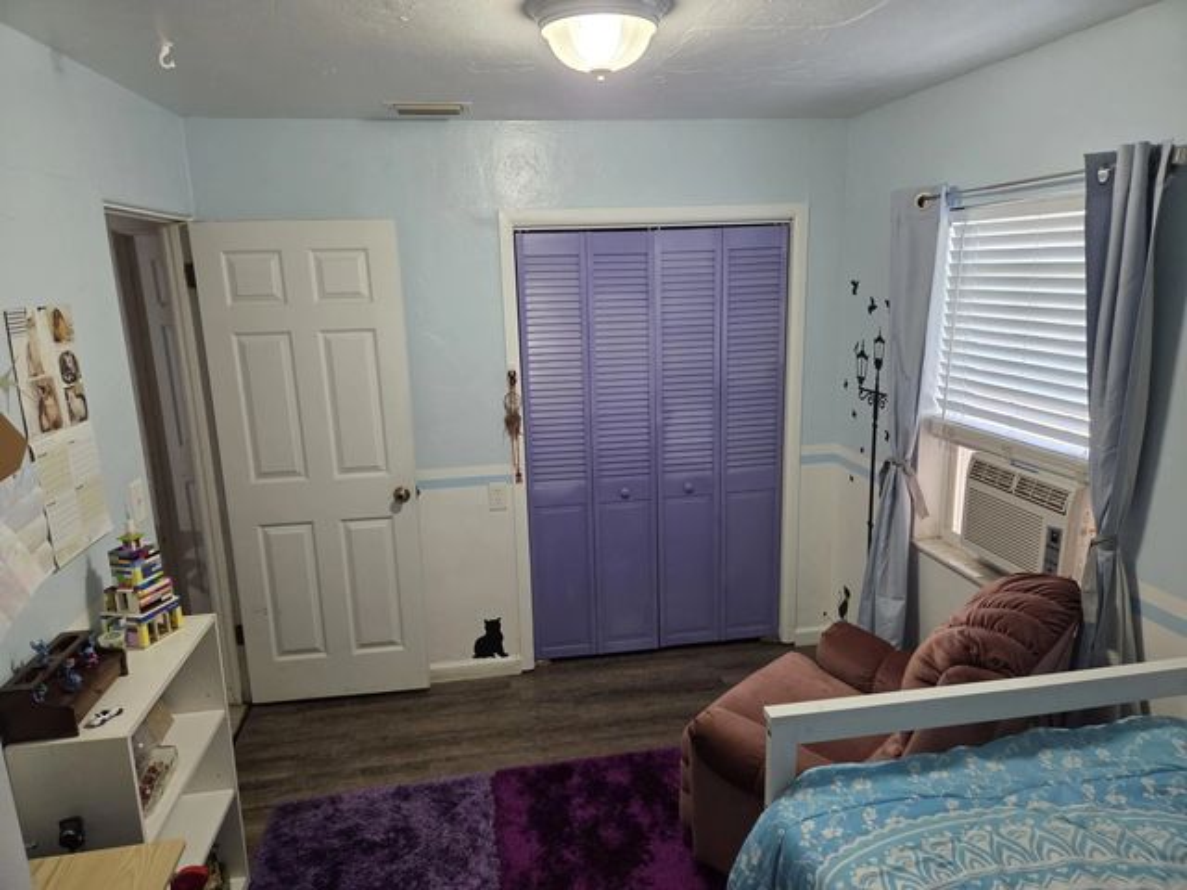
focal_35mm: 23
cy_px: 445
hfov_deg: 73.9
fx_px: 789
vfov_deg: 58.9
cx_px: 594
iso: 500
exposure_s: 1/120
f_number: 1.8
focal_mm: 5.4
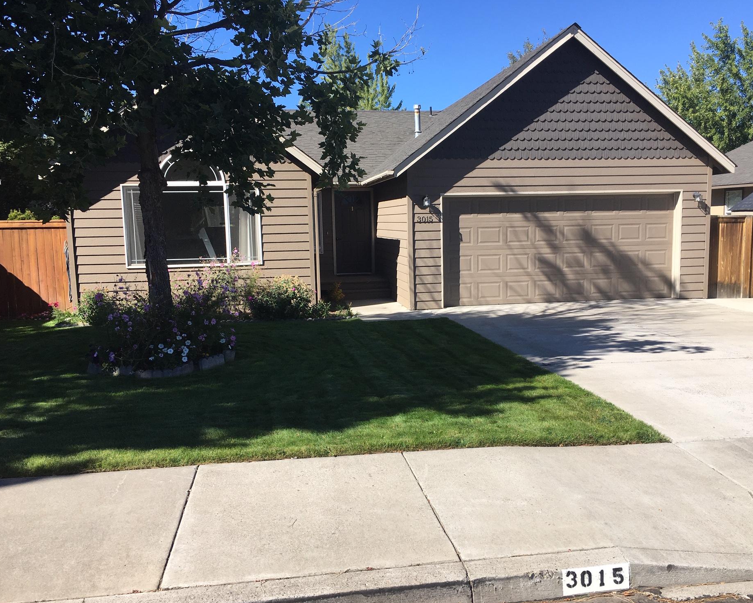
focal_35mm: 31
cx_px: 400
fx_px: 691
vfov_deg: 47.1
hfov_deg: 57.1
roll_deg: +0.8
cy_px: 307
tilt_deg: -6.6
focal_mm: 4.15
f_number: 2.2
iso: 25
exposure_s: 1/986
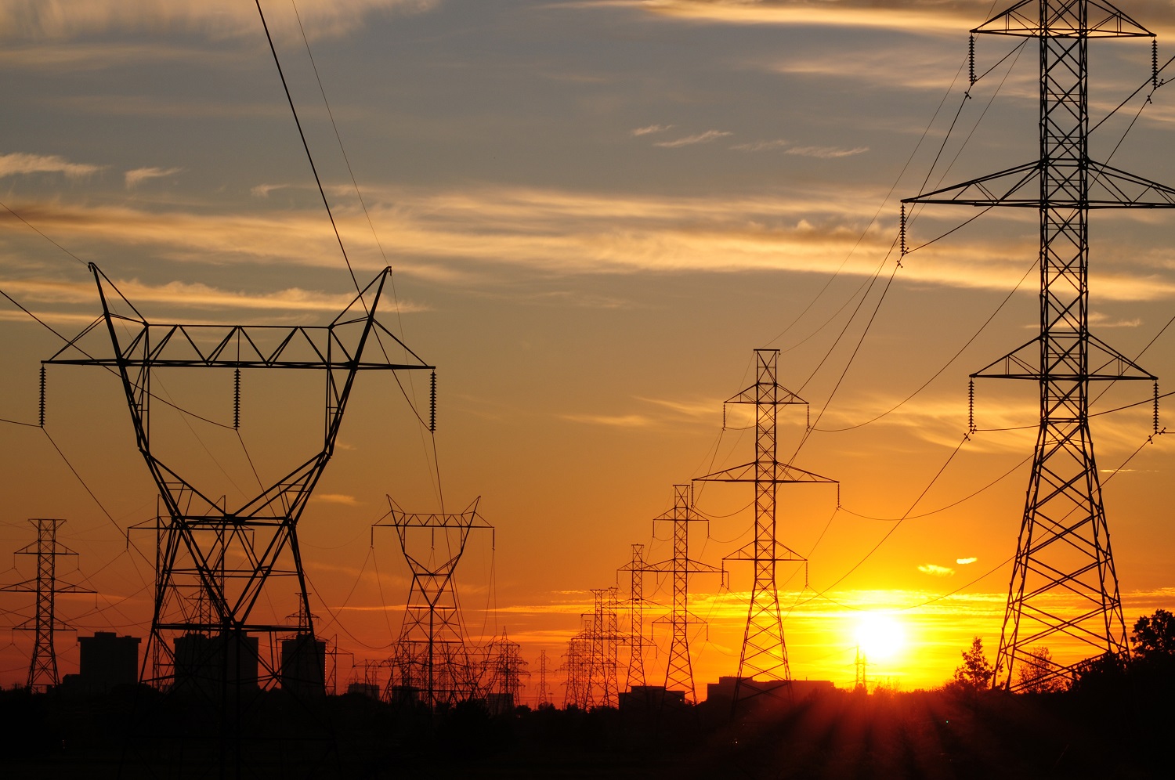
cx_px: 588
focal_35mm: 112
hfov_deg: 18.2
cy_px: 390
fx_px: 3667
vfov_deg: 12.1
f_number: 22
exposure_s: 1/50
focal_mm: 75
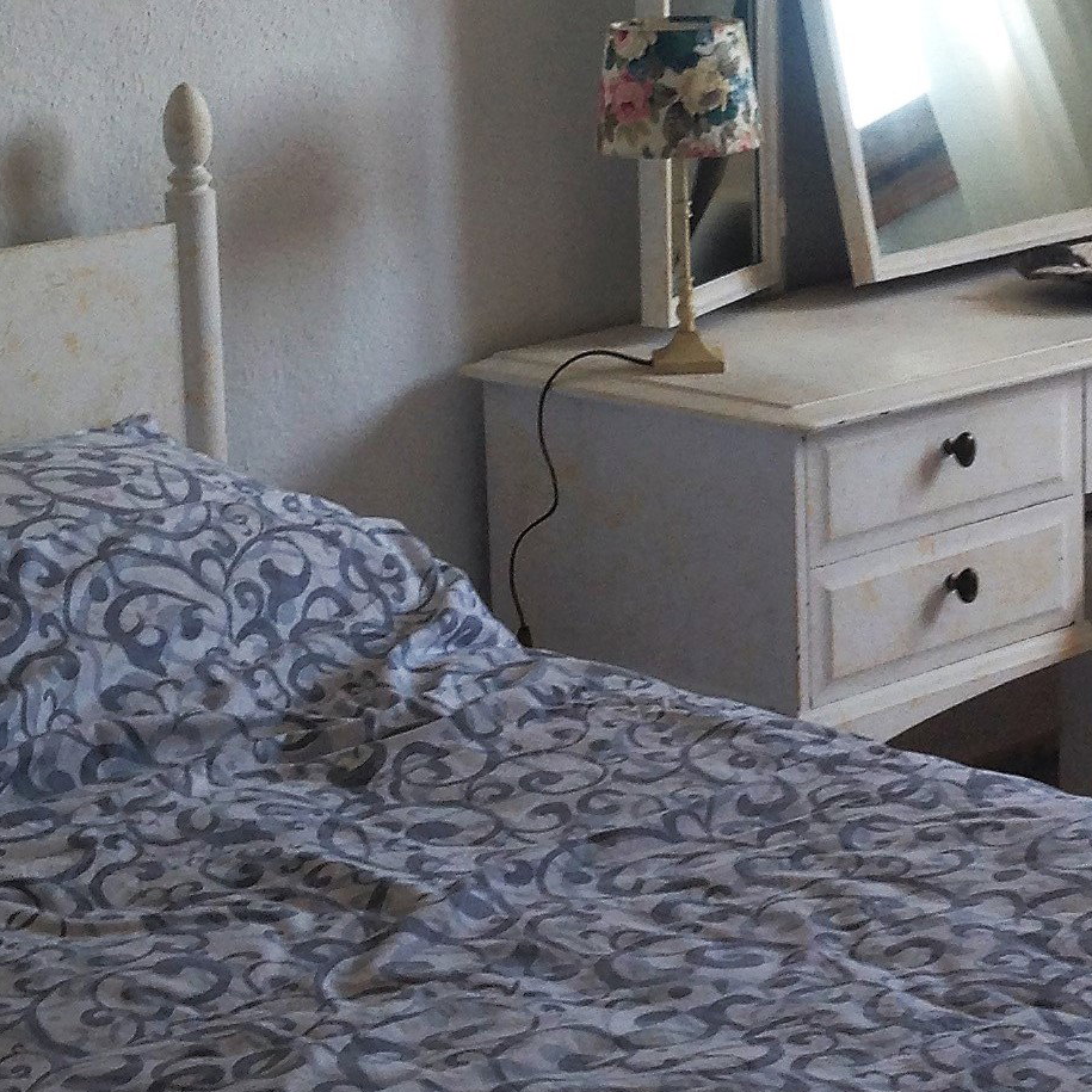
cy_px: 712
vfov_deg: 22.1
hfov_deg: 21.7
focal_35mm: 78
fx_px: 2784
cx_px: 979
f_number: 2.4
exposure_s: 1/60
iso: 50
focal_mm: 4.12
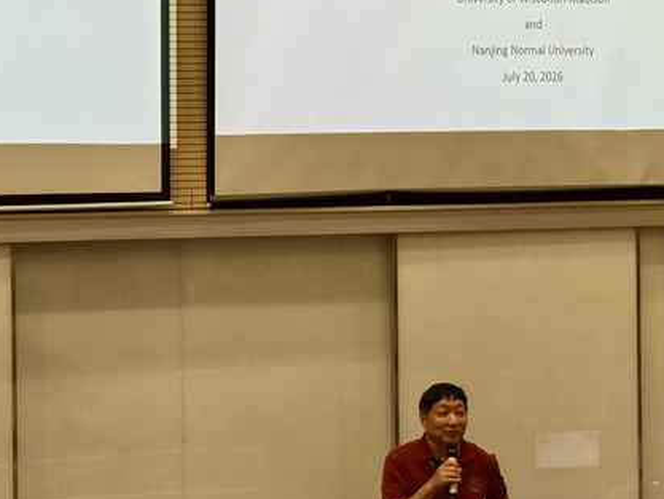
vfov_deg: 12.8
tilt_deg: -1.1
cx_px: 156
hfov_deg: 16.9
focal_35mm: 116
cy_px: 179
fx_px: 2226
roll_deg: +0.2
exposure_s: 1/100
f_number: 1.78
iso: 64
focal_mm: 6.76
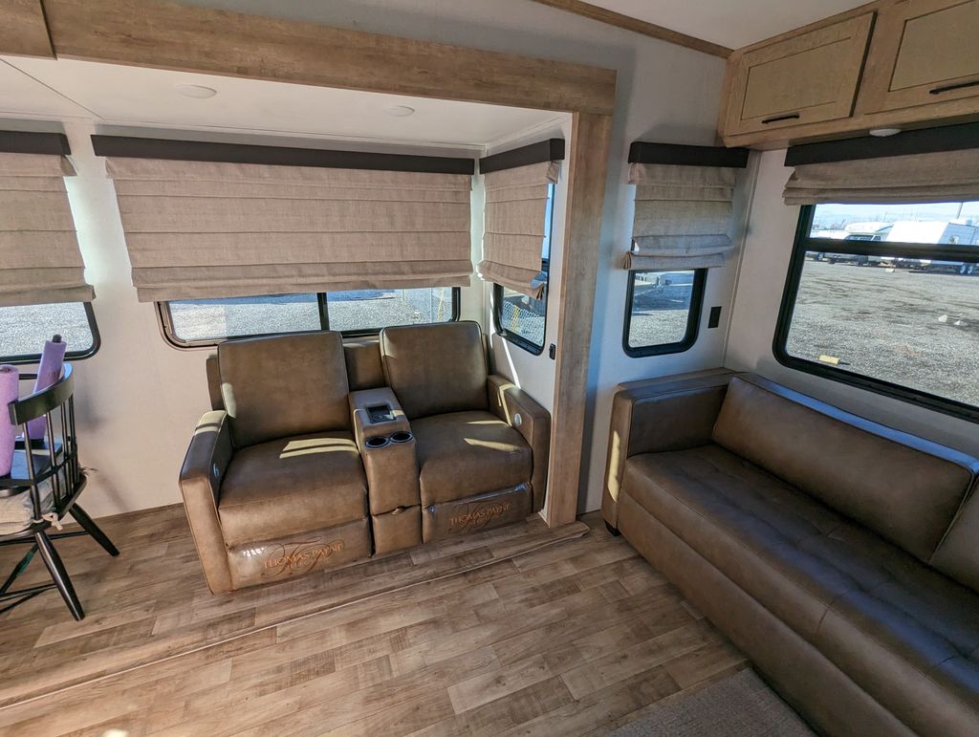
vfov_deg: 78.2
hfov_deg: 94.4
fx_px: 453
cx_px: 490
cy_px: 368
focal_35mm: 16
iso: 72
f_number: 2.2
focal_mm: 2.35
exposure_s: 1/176
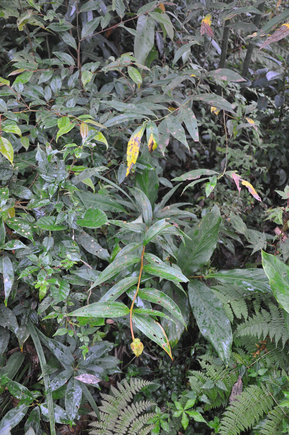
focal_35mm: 36
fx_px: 435
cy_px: 218
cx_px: 144
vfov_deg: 53.2
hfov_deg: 36.8
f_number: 4.5
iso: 400
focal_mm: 24
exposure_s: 1/20
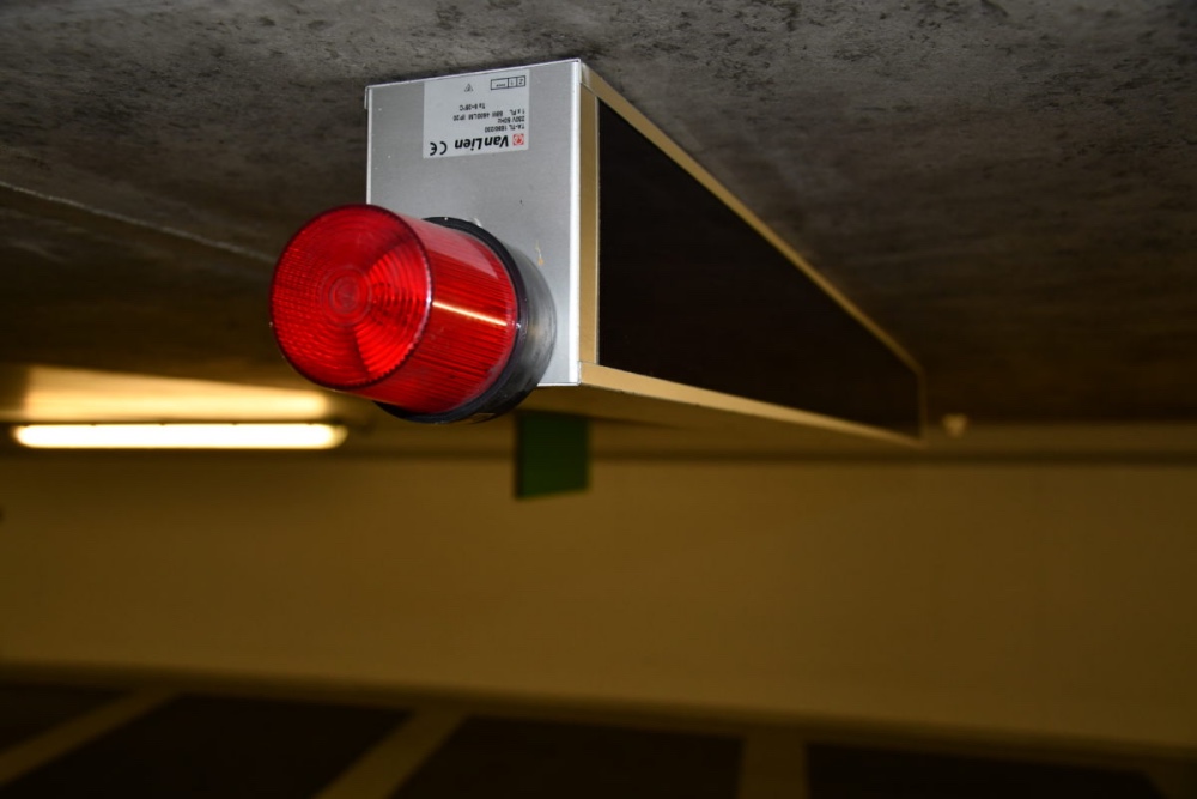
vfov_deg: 36.9
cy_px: 400
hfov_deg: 53.1
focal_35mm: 36
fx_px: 1197
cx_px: 598
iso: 500
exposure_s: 1/60
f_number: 3.8
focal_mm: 24
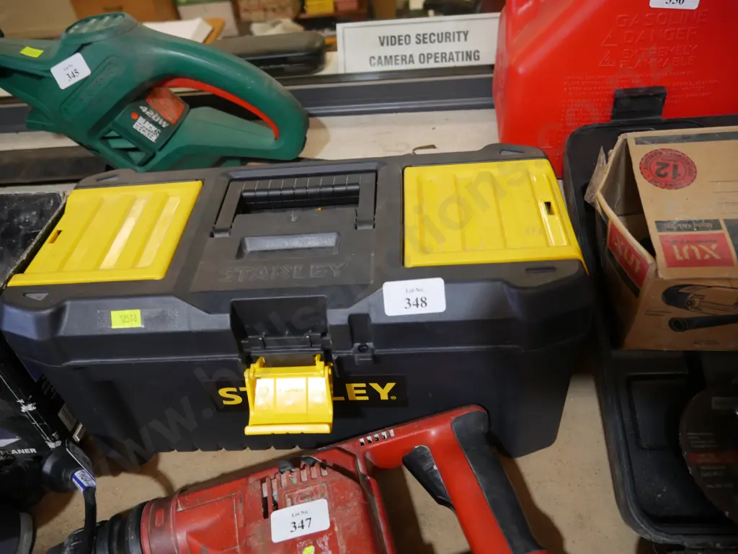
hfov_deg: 63.4
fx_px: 597
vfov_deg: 49.8
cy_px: 277
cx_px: 369
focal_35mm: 28
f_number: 3.5
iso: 500
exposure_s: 1/60
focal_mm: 14
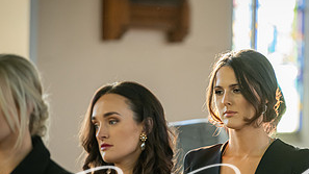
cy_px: 155
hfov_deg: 5.3
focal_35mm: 409
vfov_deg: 3.0
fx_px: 3351
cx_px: 243
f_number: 2.8
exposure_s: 1/125
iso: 1000
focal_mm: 200
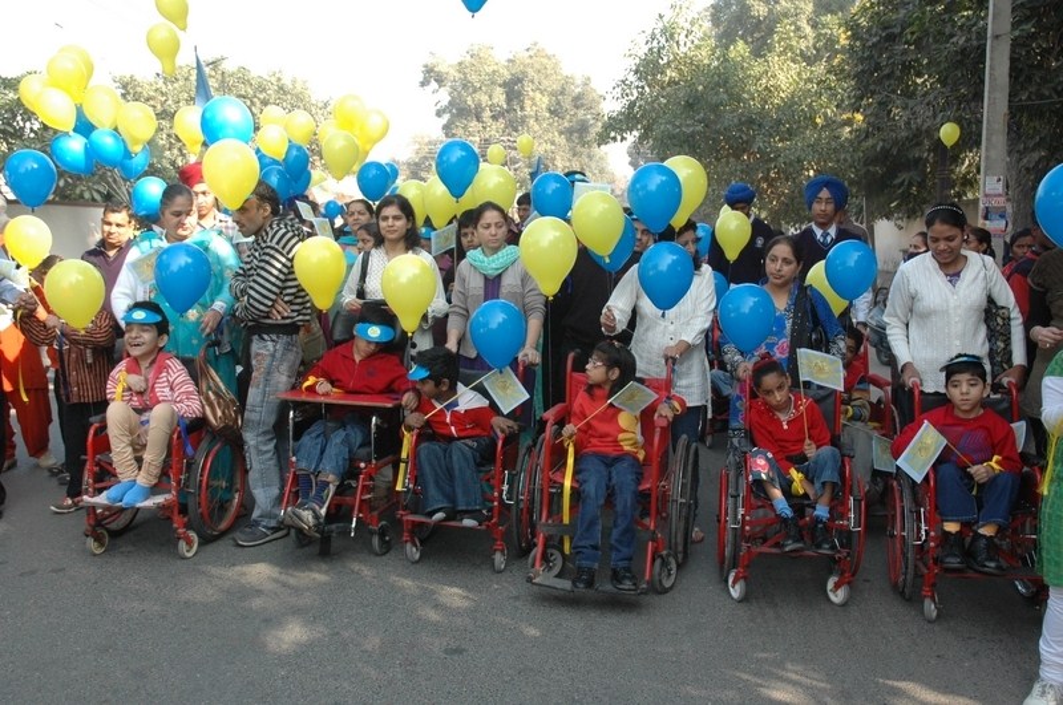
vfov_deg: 39.9
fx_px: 973
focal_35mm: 33
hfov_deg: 57.3
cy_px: 352
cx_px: 532
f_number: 6.3
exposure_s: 1/160
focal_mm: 22
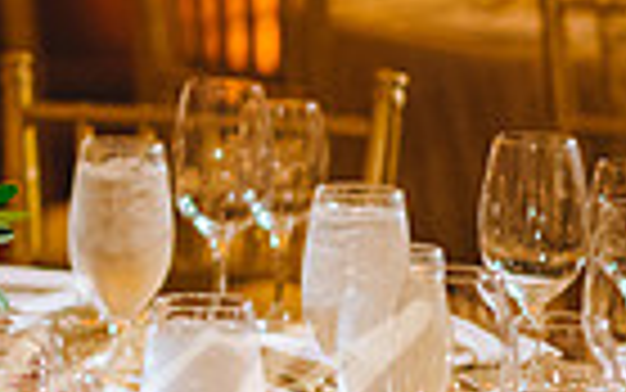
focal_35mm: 361
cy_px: -142
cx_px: -590
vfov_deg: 3.6
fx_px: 6161
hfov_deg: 5.7
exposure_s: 1/160
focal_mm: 85
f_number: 2
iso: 1600
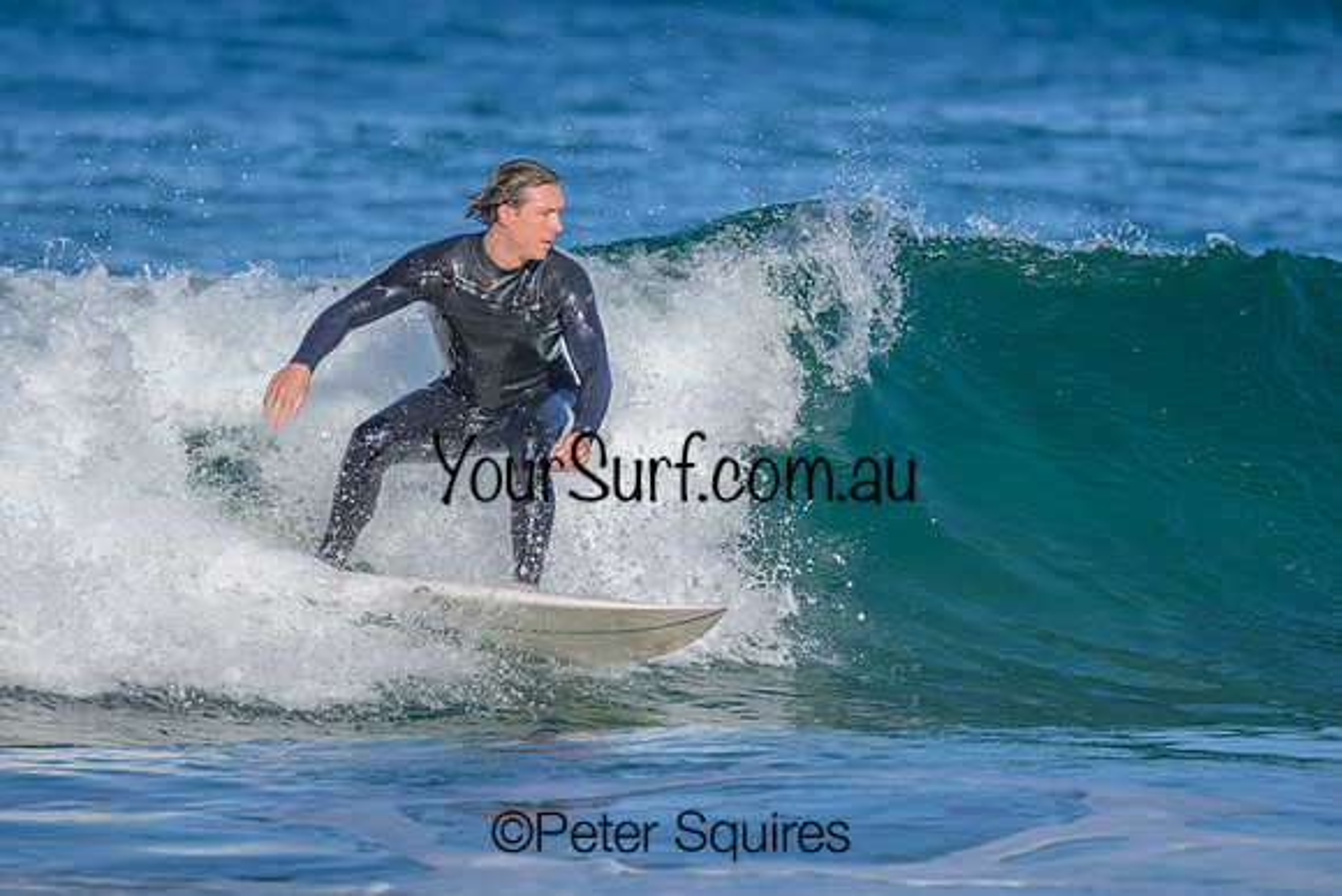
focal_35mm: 1010
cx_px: 647
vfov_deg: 1.4
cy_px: 360
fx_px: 37642
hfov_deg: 2.0
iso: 220
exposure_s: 1/2000
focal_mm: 800
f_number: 6.3
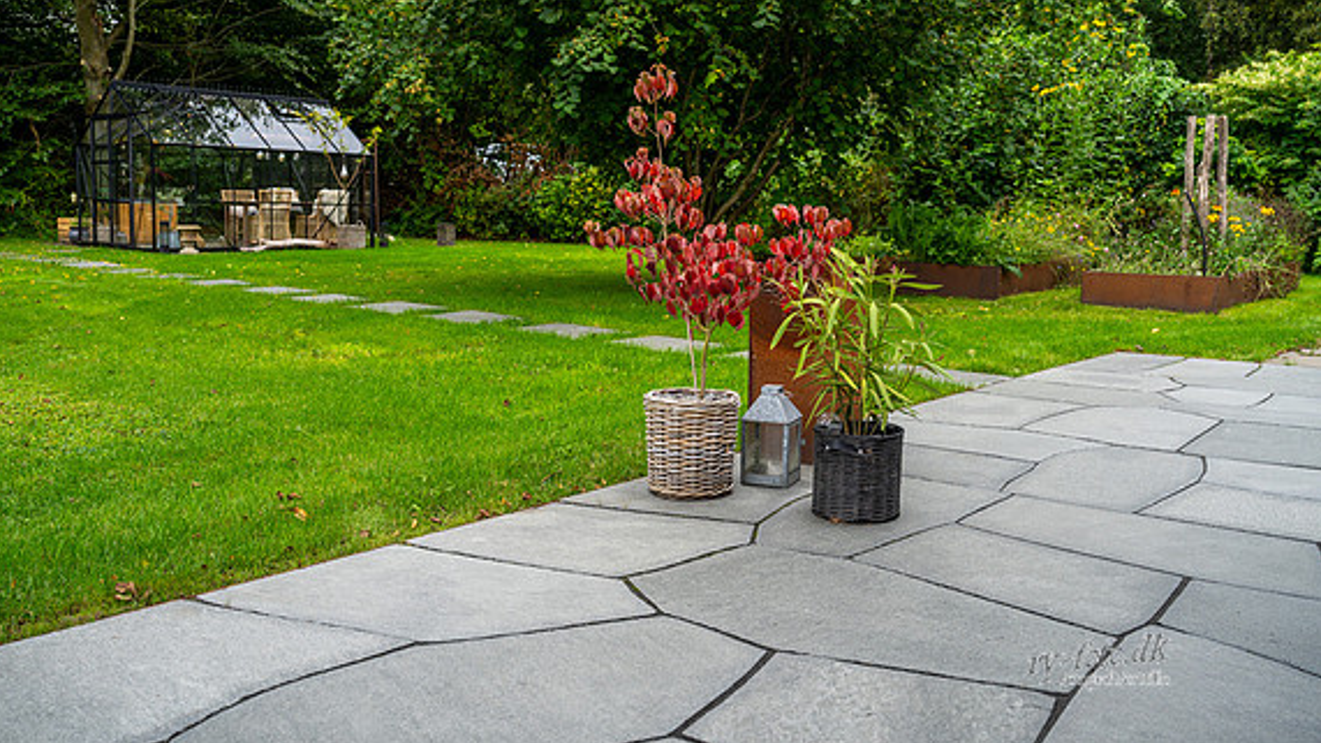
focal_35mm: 33
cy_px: 328
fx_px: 1156
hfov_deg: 59.5
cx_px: 655
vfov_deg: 35.6
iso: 400
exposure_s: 1/250
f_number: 4.5
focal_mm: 31
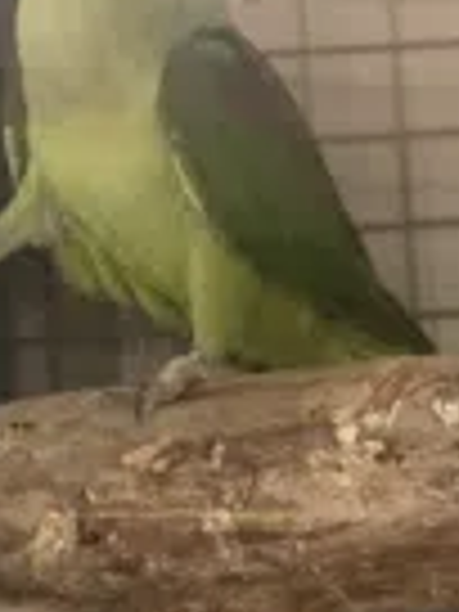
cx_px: 216
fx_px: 3996
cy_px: 356
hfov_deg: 6.6
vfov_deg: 8.8
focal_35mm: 226
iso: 250
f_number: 2.8
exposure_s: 1/40
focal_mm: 9
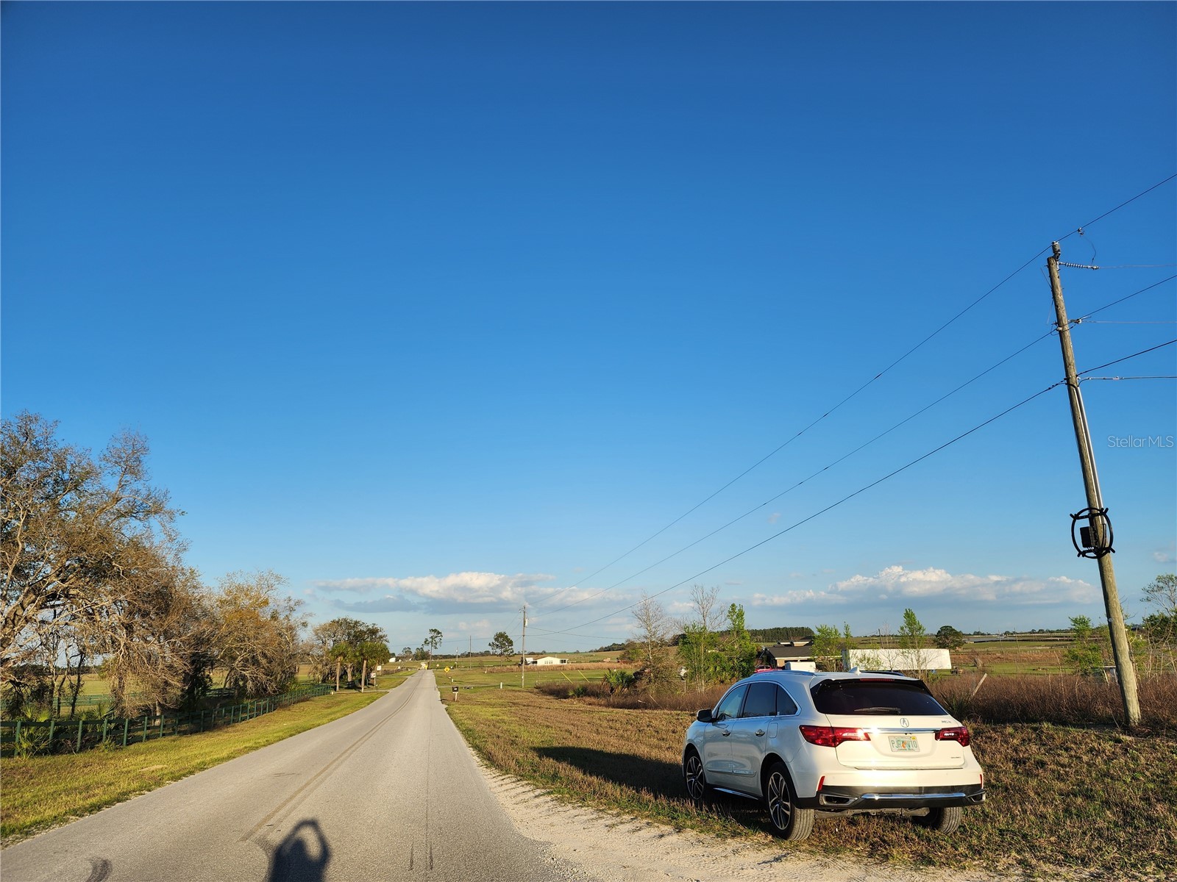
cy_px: 441
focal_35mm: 23
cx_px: 588
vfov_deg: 58.9
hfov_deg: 73.9
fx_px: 782
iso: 12
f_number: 1.8
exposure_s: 1/841
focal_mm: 6.4
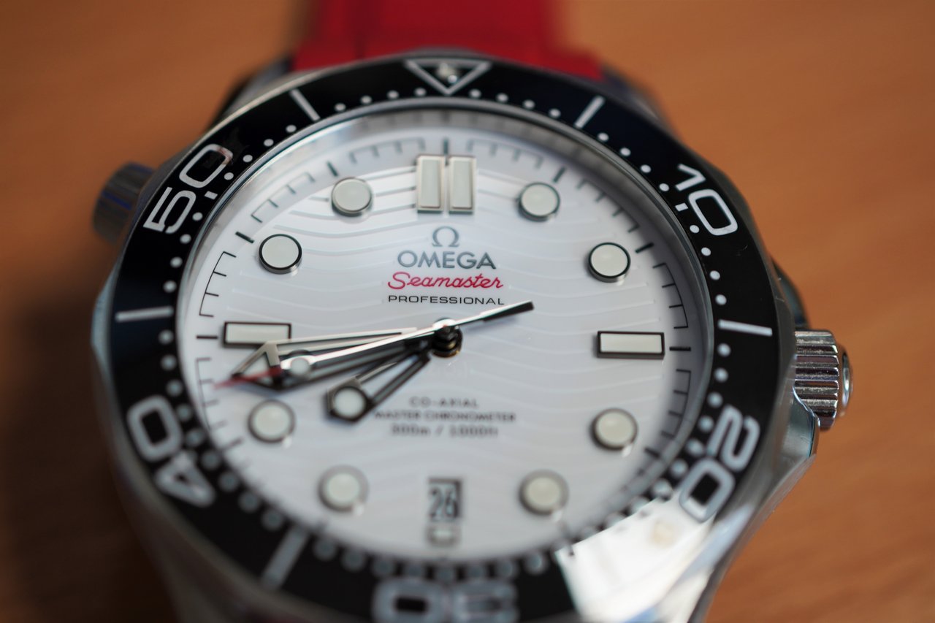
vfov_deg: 18.2
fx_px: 1948
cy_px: 312
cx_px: 468
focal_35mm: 75
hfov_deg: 27.0
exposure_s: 1/80
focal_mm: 50
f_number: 2.8
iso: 200
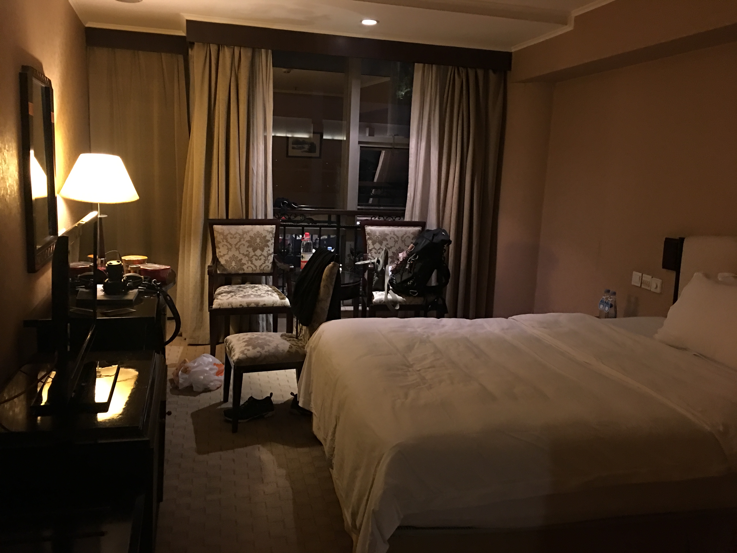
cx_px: 368
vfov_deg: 48.2
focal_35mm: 29
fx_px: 617
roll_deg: -3.3
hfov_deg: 61.7
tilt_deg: -11.1
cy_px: 276
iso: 100
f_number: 2.2
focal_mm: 4.15
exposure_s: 1/4
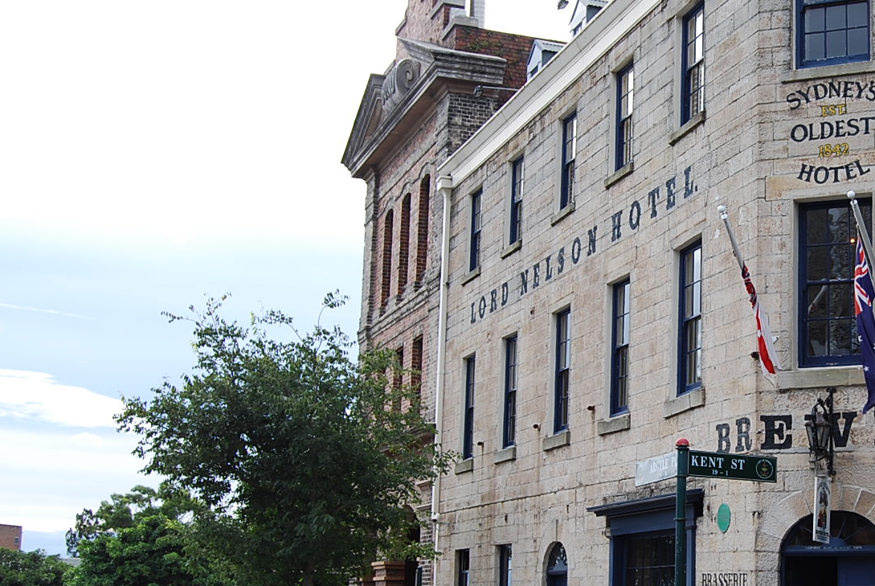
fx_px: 1557
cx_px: 729
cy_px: 354
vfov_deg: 21.3
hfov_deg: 30.4
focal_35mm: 64
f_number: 5.6
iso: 100
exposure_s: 1/125
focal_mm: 24
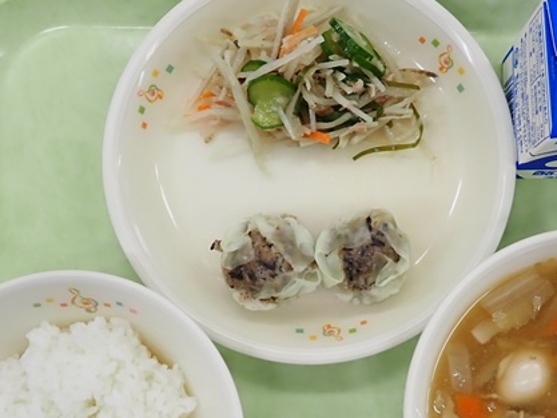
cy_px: 263
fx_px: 773
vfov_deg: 30.1
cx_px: 335
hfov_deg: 39.5
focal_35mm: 48
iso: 100
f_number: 2
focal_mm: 4.5
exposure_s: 1/125
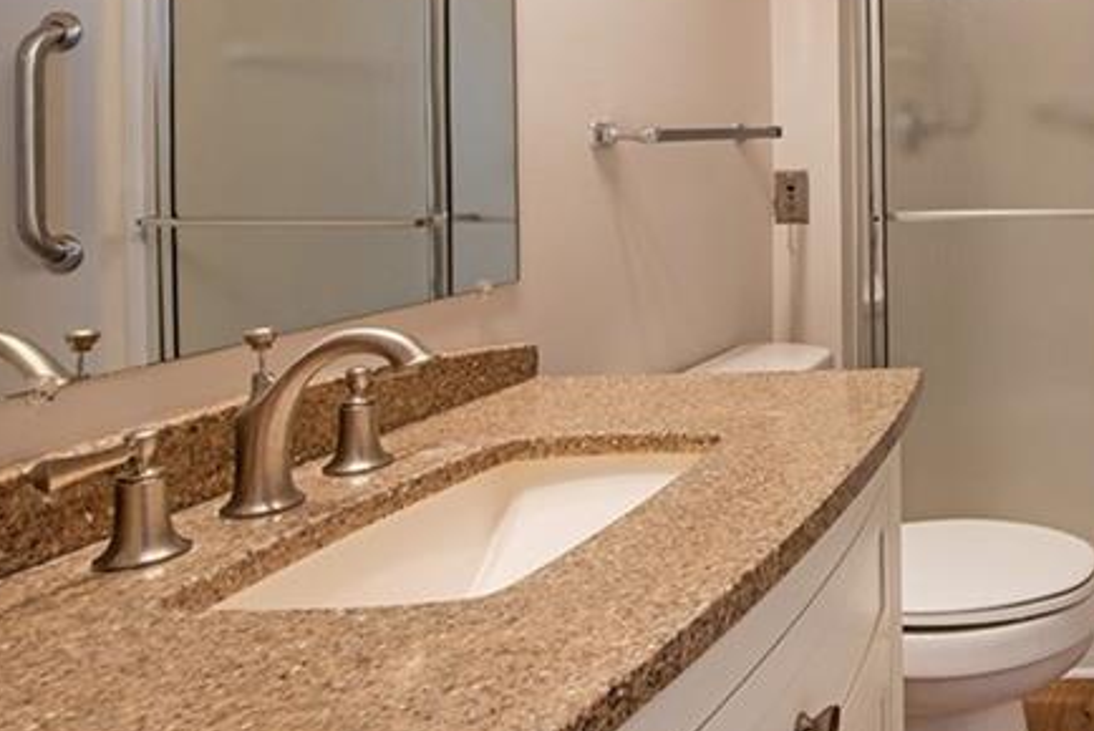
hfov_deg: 43.7
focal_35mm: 33
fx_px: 1003
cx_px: 1210
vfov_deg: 38.4
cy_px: 137
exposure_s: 1/8
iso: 400
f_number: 11
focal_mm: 14
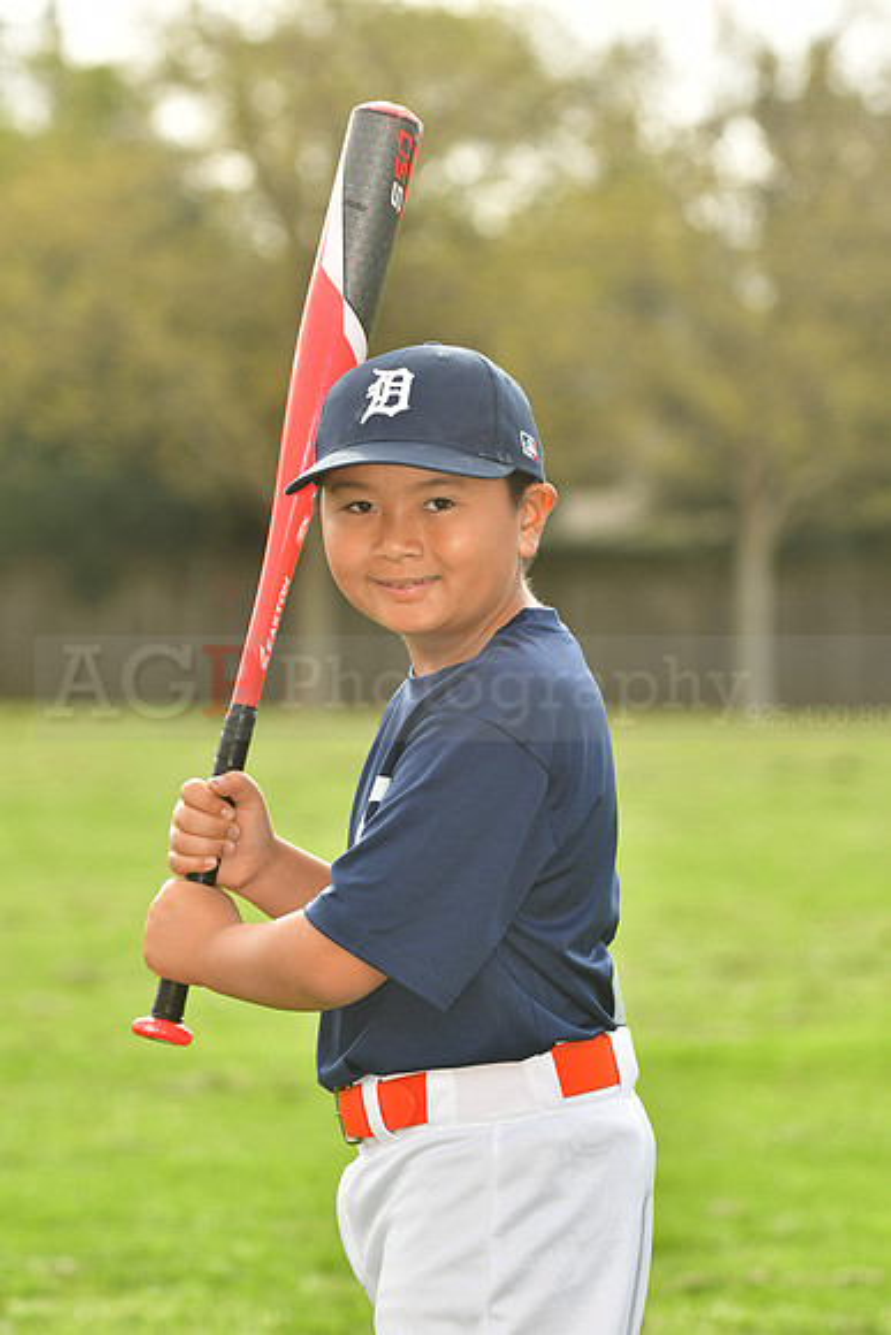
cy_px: 668
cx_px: 446
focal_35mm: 195
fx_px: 7234
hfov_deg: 7.0
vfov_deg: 10.5
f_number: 5
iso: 200
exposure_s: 1/500
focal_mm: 130
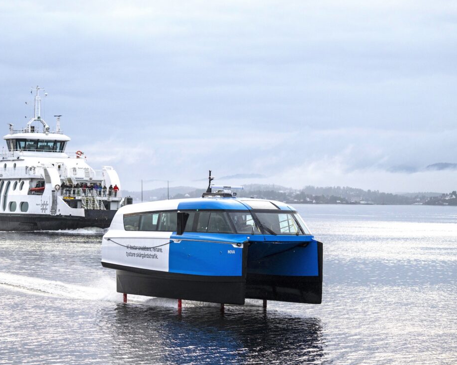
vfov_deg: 13.0
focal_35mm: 119
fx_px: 1609
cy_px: 182
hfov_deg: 16.2
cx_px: 185
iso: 1250
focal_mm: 105
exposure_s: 1/1250
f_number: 4.5
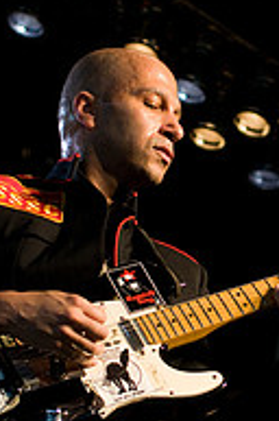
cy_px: 181
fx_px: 1633
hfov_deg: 9.7
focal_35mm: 140
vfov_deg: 14.7
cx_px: 278
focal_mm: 40
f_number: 4
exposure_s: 1/400
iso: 800
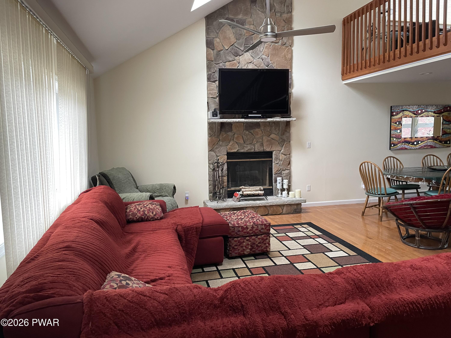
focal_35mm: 26
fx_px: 339
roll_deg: +1.9
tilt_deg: -7.0
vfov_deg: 53.1
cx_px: 226
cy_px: 169
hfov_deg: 67.3
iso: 320
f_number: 1.6
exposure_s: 1/60
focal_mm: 4.2
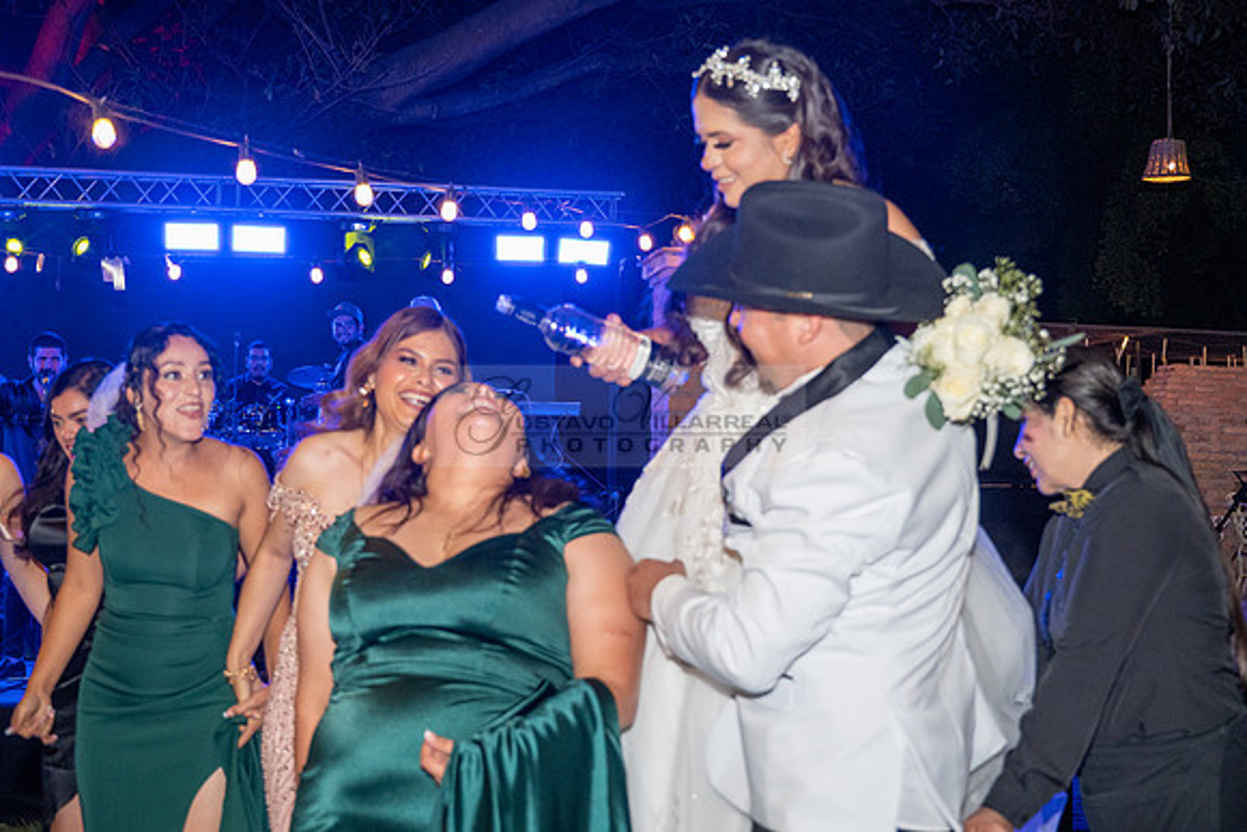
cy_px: 416
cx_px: 624
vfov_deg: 27.0
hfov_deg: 39.6
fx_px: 1732
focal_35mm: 50
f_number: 5.6
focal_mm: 50
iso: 2500
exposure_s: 1/80
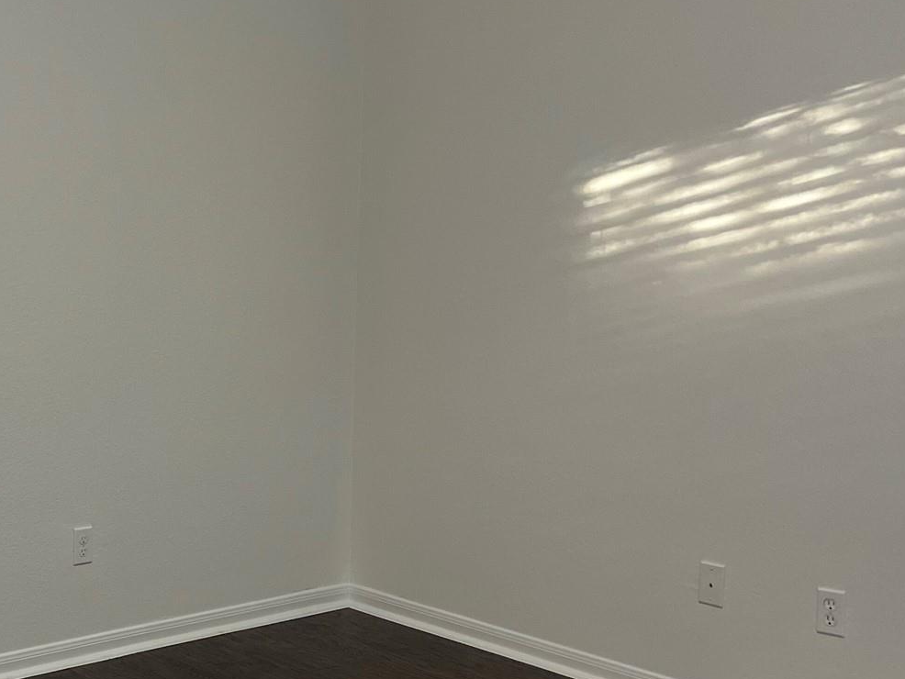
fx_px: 1412
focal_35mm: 54
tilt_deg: -9.5
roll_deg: +0.0
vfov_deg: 26.9
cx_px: 78
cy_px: 442
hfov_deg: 33.5
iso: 200
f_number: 1.5
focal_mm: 5.7
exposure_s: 1/60
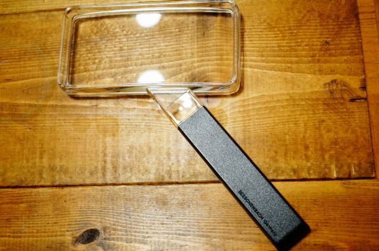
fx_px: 473
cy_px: 126
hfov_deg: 43.7
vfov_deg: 29.7
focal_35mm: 45
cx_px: 190
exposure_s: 1/25
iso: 1600
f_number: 3.5
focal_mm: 30
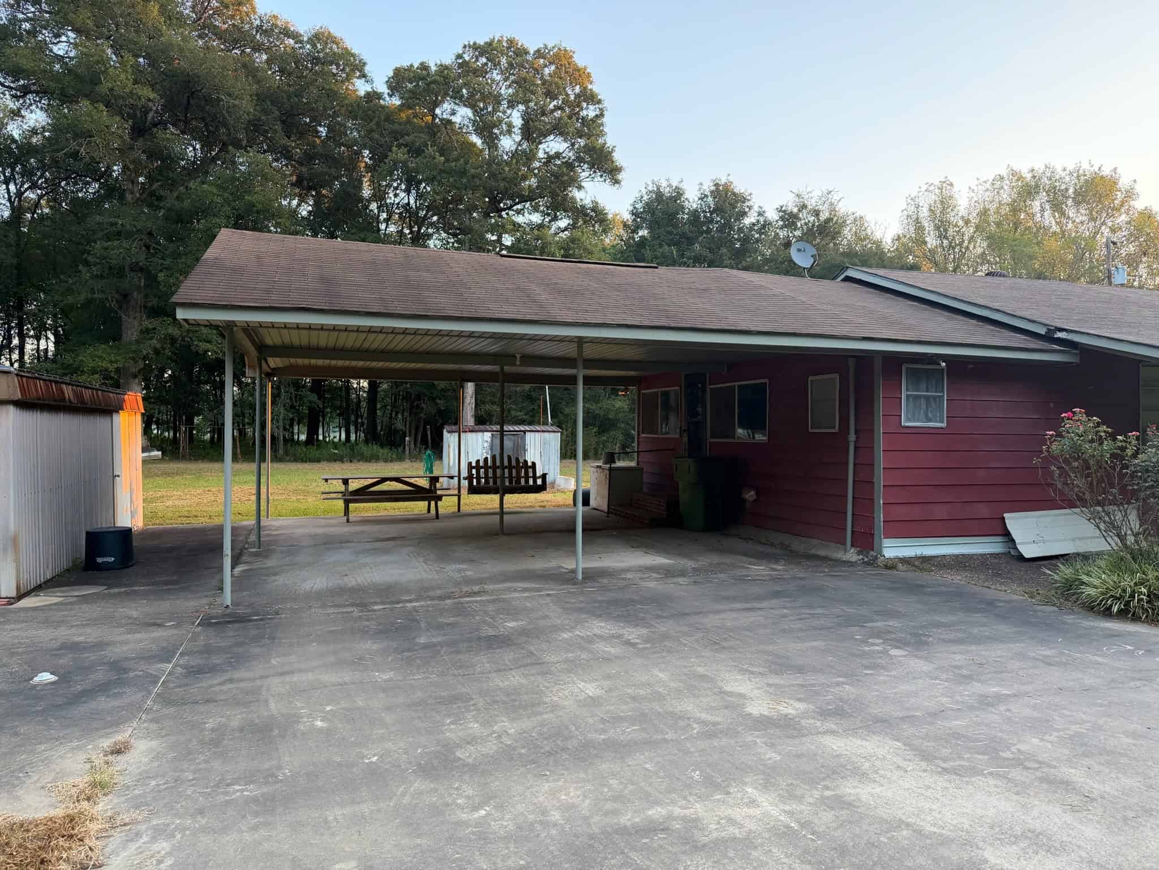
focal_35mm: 24
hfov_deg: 71.6
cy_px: 435
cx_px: 580
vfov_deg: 56.8
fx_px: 804
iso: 200
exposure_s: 1/210
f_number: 1.8
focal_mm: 6.8
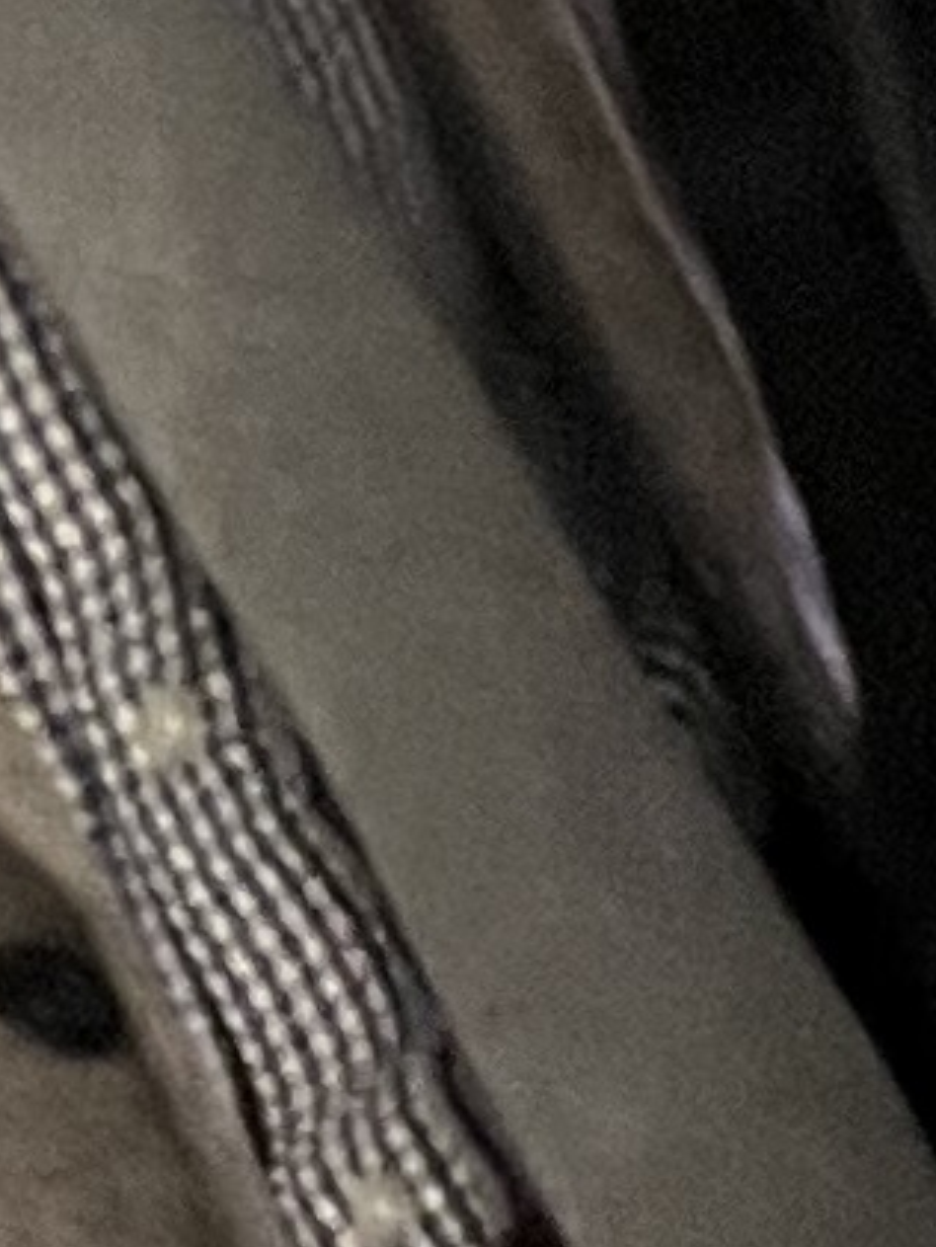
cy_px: -696
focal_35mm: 220
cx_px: -1229
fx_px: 7928
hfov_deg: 6.5
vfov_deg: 8.8
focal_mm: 2.71
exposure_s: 1/30
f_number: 2.2
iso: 400
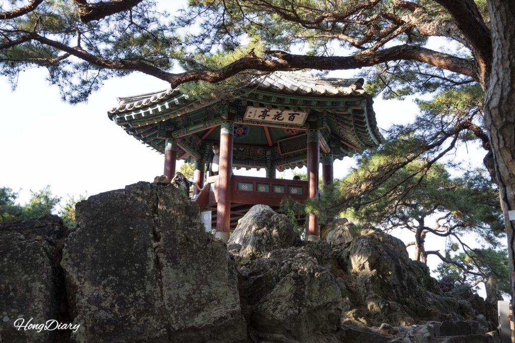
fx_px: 658
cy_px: 172
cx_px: 258
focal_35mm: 46
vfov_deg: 29.3
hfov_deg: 42.7
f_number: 5.6
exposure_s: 1/60
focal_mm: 46
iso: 100
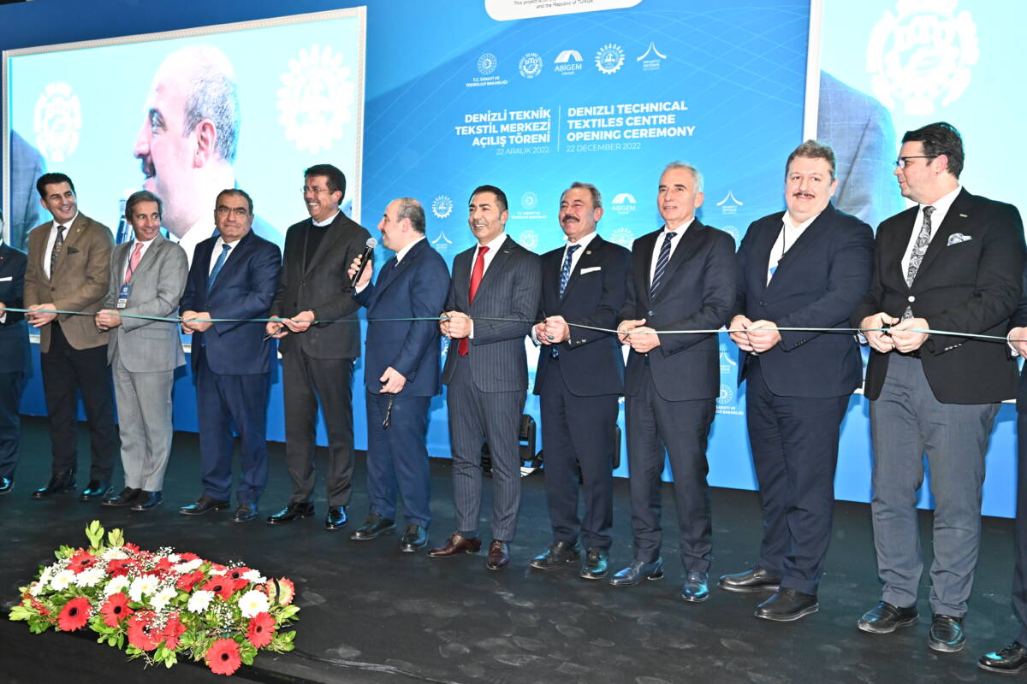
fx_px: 856
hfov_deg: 61.9
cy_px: 342
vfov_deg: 43.6
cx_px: 514
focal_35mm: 30
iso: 2500
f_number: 6.3
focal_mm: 30
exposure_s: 1/125
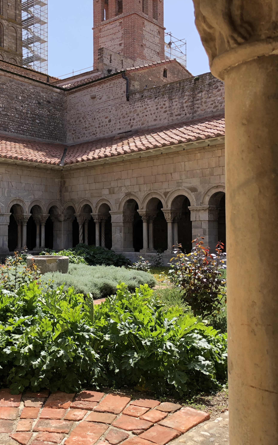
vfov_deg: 49.3
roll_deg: +1.1
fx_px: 485
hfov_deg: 31.3
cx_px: 60
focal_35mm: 40
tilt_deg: +2.2
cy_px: 224
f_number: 1.8
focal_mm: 4
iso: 20
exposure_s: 1/666
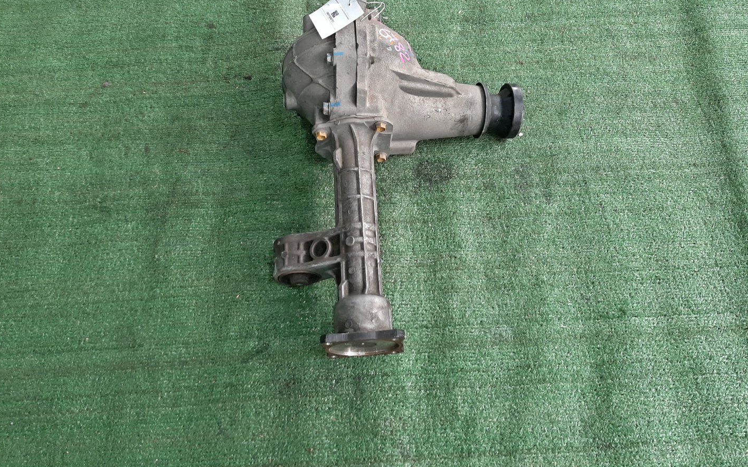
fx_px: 571
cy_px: 212
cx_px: 376
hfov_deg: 66.5
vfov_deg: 44.5
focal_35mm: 28
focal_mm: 3.93
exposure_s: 1/50
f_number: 1.7
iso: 90
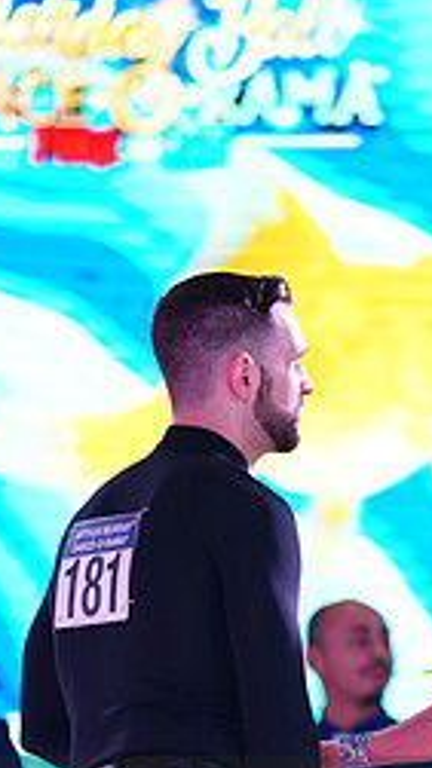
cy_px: 860
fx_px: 7889
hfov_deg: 3.1
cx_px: 354
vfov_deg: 5.6
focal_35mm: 387
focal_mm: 160
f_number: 2.8
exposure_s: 1/500
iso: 2000
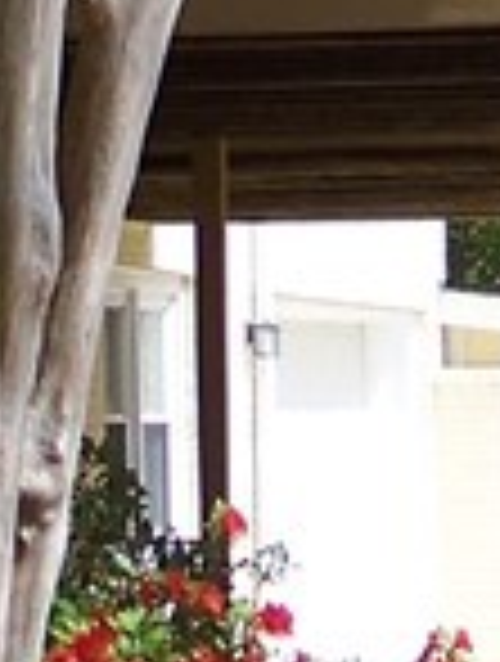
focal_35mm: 250
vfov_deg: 7.9
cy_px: 54
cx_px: 306
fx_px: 4794
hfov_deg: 6.0
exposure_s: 1/500
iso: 64
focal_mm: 5.85
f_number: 2.8
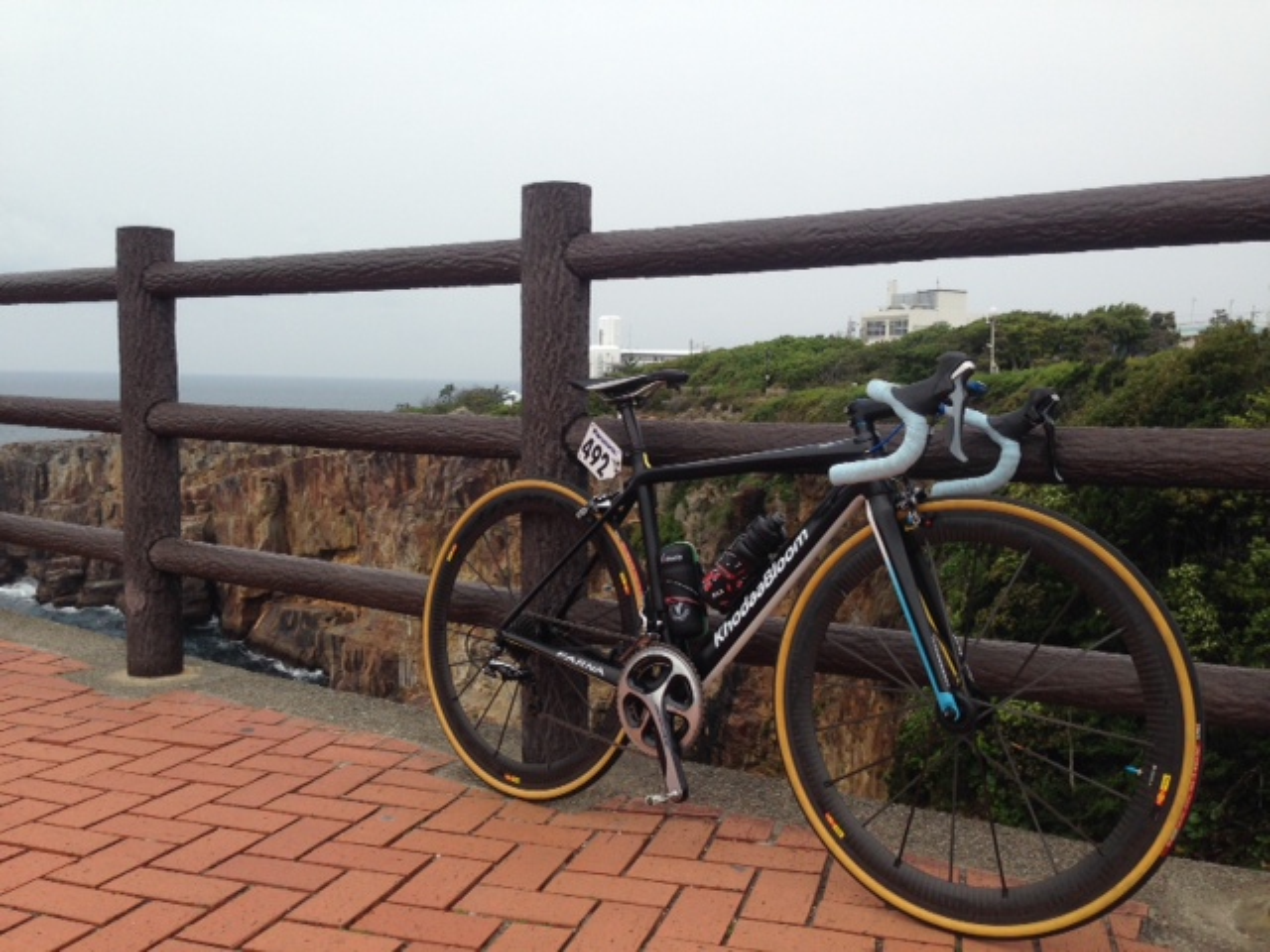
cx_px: 635
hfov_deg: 55.4
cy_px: 476
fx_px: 1211
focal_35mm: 33
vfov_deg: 42.9
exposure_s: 1/1748
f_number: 2.4
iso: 50
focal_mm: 4.12
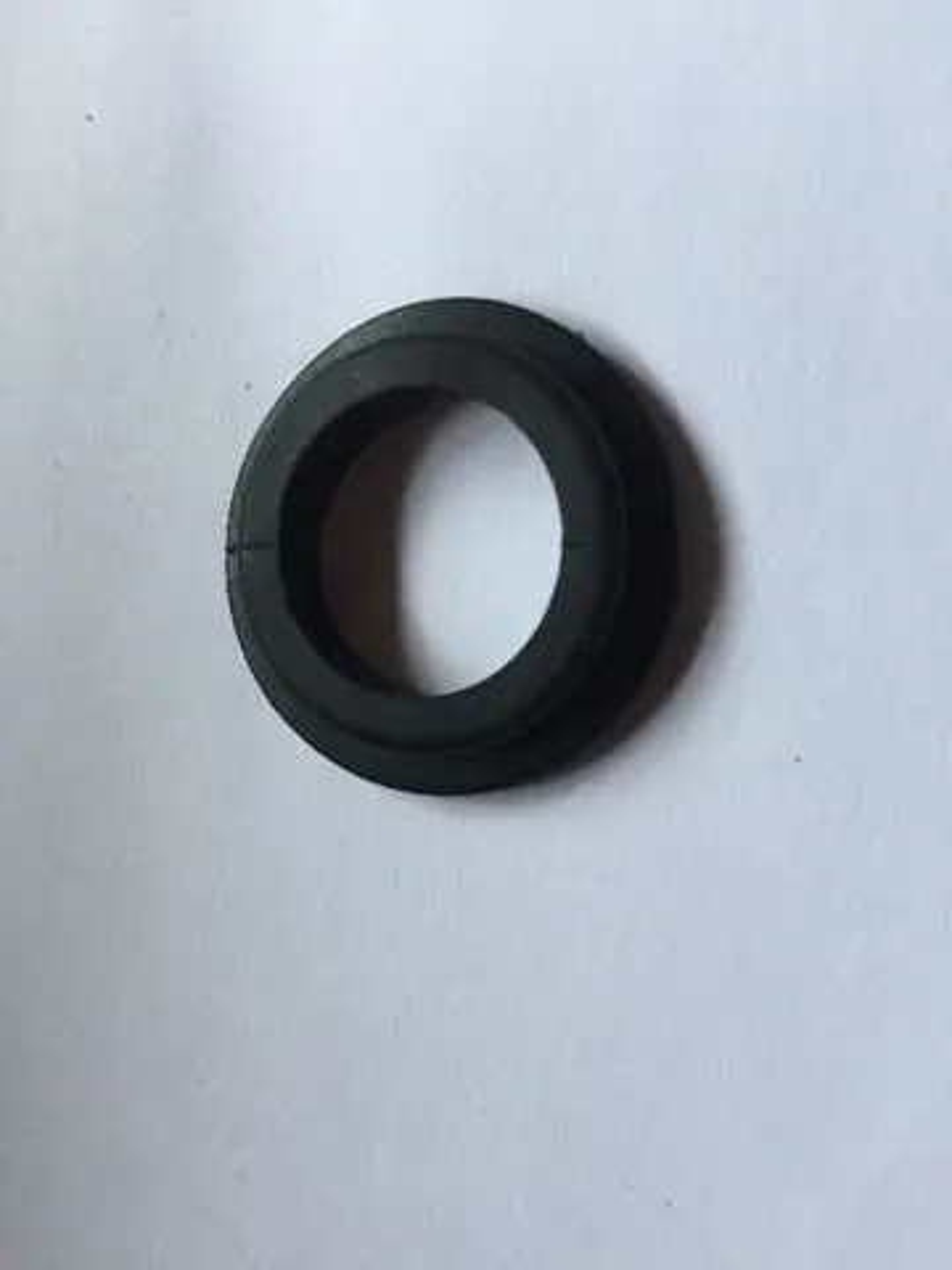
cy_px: 635
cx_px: 476
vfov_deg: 61.7
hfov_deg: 48.2
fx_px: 1063
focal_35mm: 29
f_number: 2.2
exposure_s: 1/33
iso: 160
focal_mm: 4.15
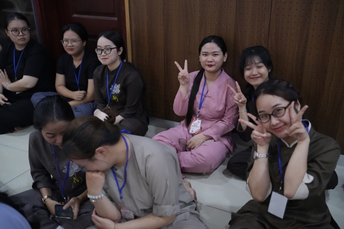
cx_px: 172
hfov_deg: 50.7
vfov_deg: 35.0
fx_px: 363
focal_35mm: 38
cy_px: 114
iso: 10000
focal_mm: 38
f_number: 2.8
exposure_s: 1/250
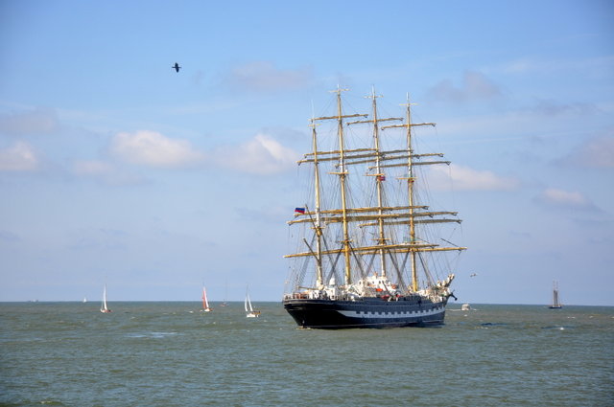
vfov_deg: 11.4
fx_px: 2044
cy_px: 204
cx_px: 307
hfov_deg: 17.1
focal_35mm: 120
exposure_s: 1/640
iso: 200
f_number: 6.3
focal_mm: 80
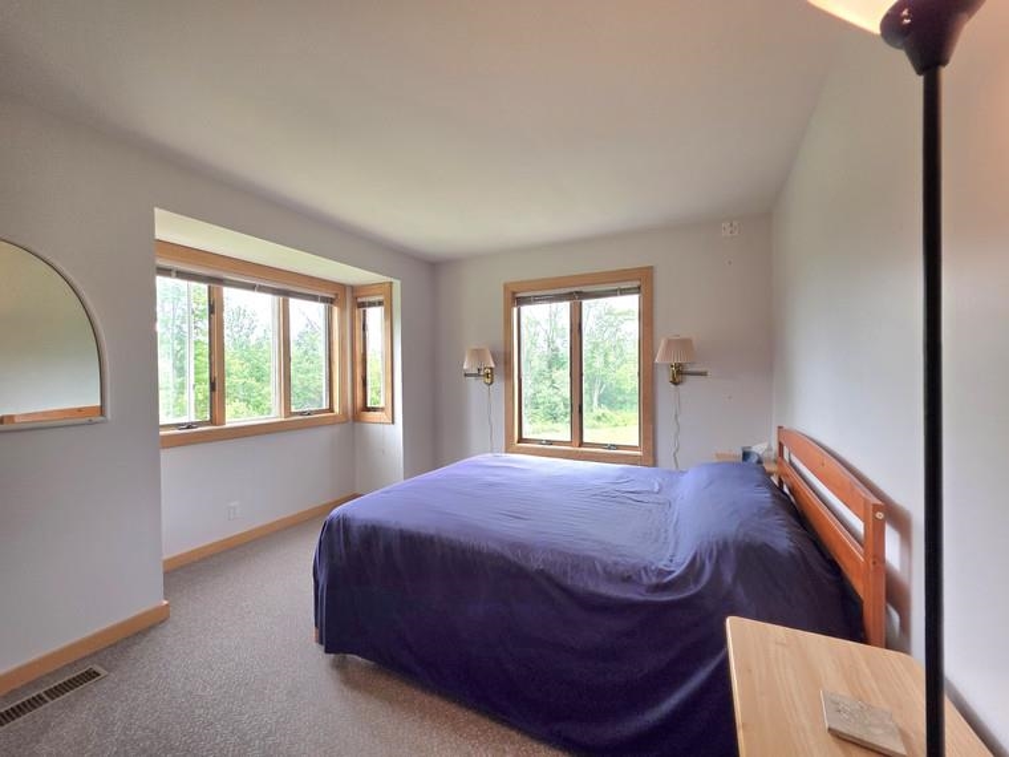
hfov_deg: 106.2
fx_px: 379
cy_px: 378
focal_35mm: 13
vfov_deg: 89.9
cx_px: 504
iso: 64
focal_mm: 2.2
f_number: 1.9
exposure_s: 1/120
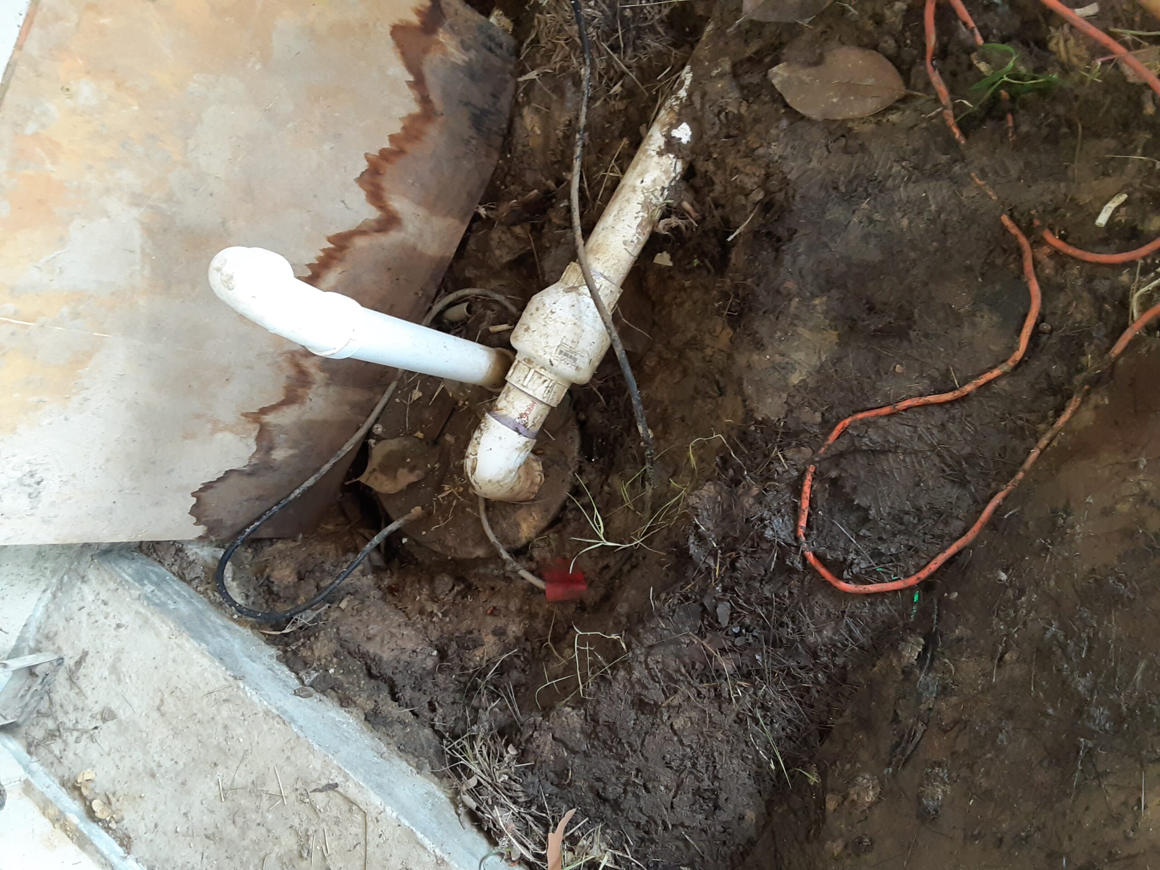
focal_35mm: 27
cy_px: 435
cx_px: 580
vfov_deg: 51.4
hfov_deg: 65.3
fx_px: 905
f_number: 1.9
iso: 125
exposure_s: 1/60
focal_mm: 2.91
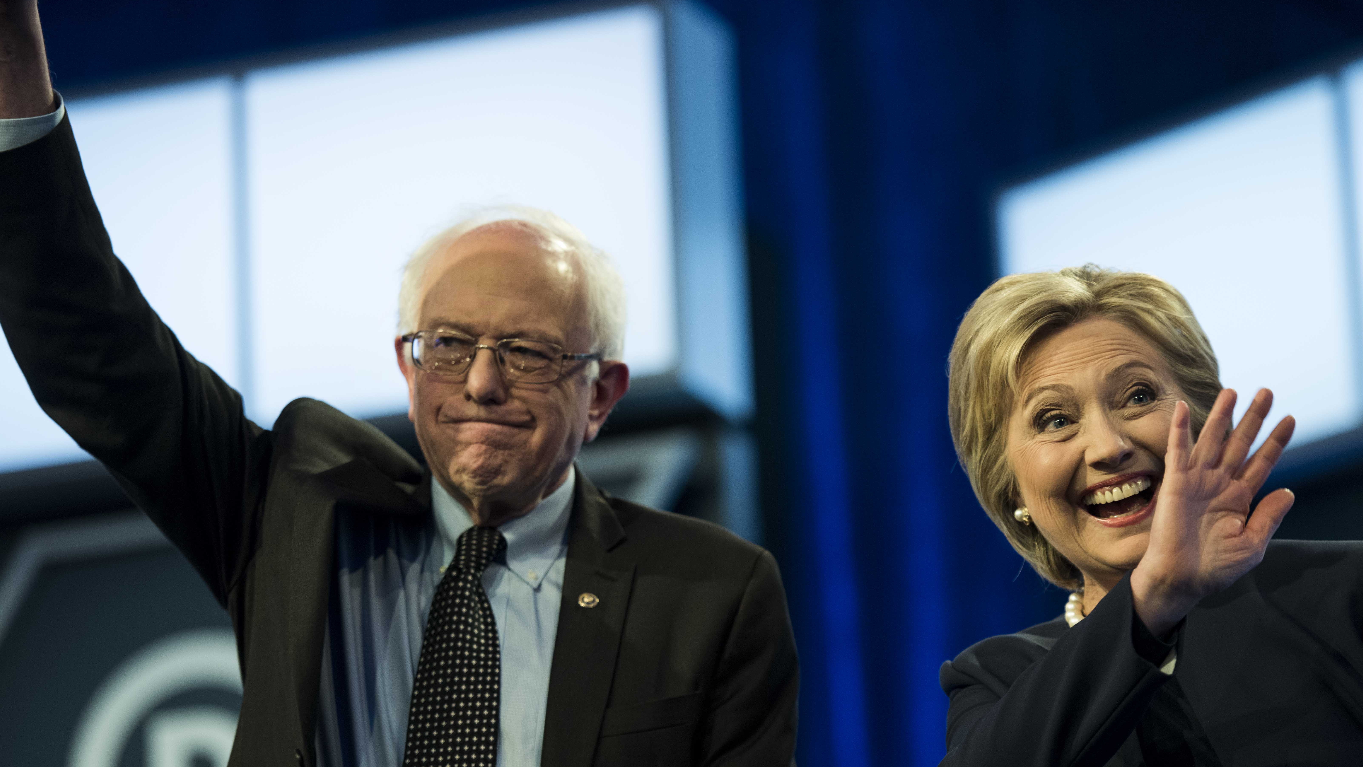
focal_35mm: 163
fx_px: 5891
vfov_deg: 7.4
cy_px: 515
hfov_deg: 13.2
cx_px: 785
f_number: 4
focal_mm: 135
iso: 1250
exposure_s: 1/200
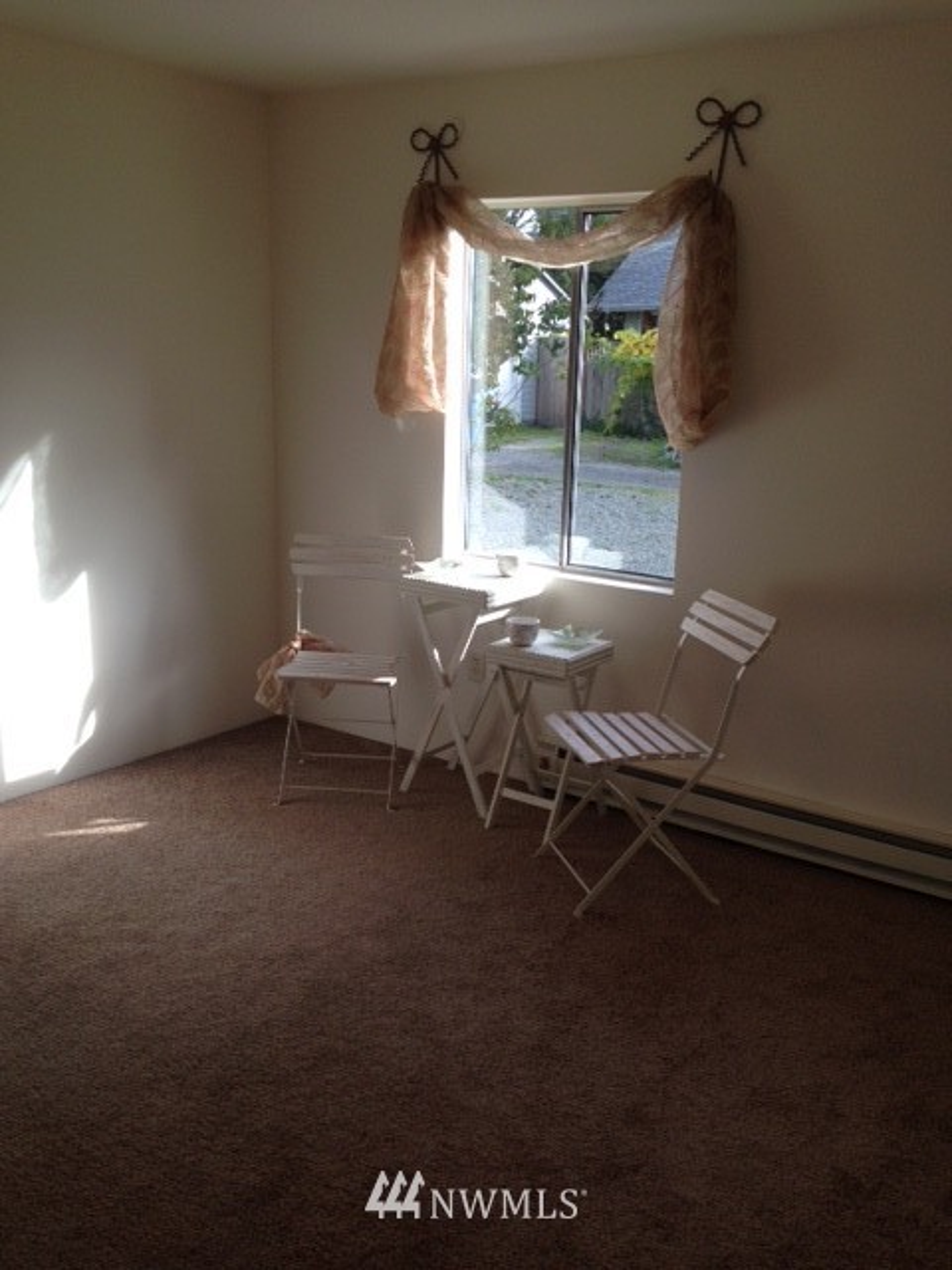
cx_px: 476
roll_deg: -1.3
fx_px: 1210
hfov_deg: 42.9
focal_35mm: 33
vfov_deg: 55.4
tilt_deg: -11.6
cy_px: 635
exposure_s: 1/208
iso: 50
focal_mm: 4.12
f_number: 2.4
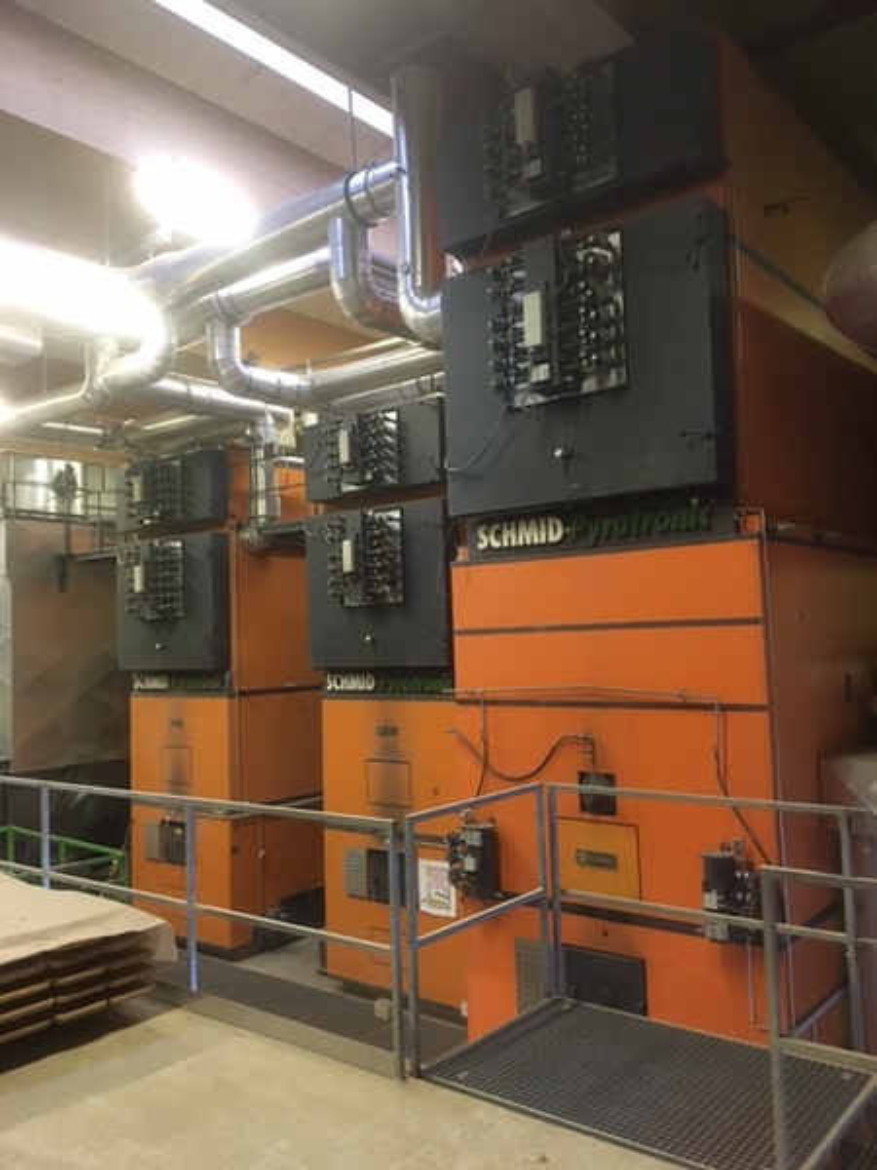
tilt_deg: +3.9
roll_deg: +1.9
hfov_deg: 48.2
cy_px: 585
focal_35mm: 29
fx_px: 980
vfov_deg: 61.7
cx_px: 438
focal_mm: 4.15
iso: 200
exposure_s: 1/17
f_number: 2.2
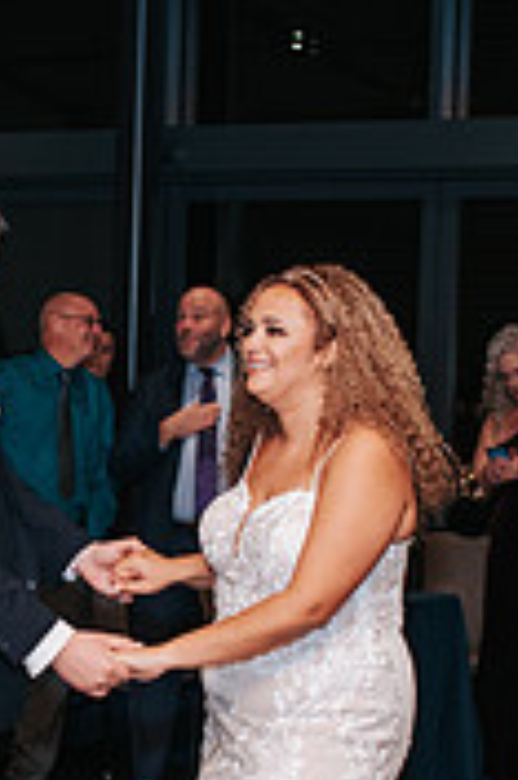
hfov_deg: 10.1
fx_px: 2898
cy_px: 638
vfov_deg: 15.2
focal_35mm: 134
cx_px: -56
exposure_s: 1/200
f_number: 2.8
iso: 1000
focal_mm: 35
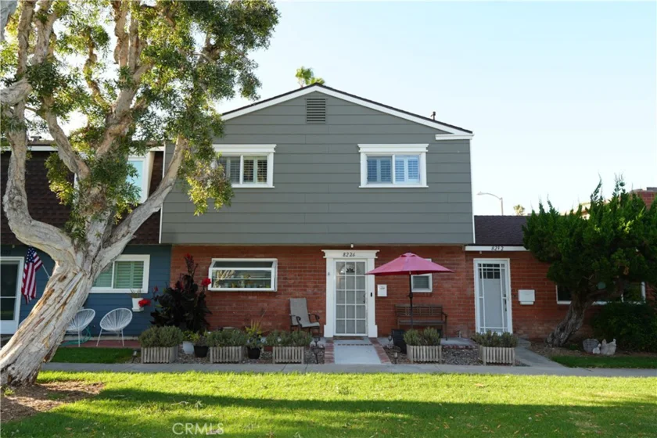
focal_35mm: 24
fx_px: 438
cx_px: 328
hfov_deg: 73.7
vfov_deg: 53.1
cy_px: 219
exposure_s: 1/80
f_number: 5.6
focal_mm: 16
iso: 100
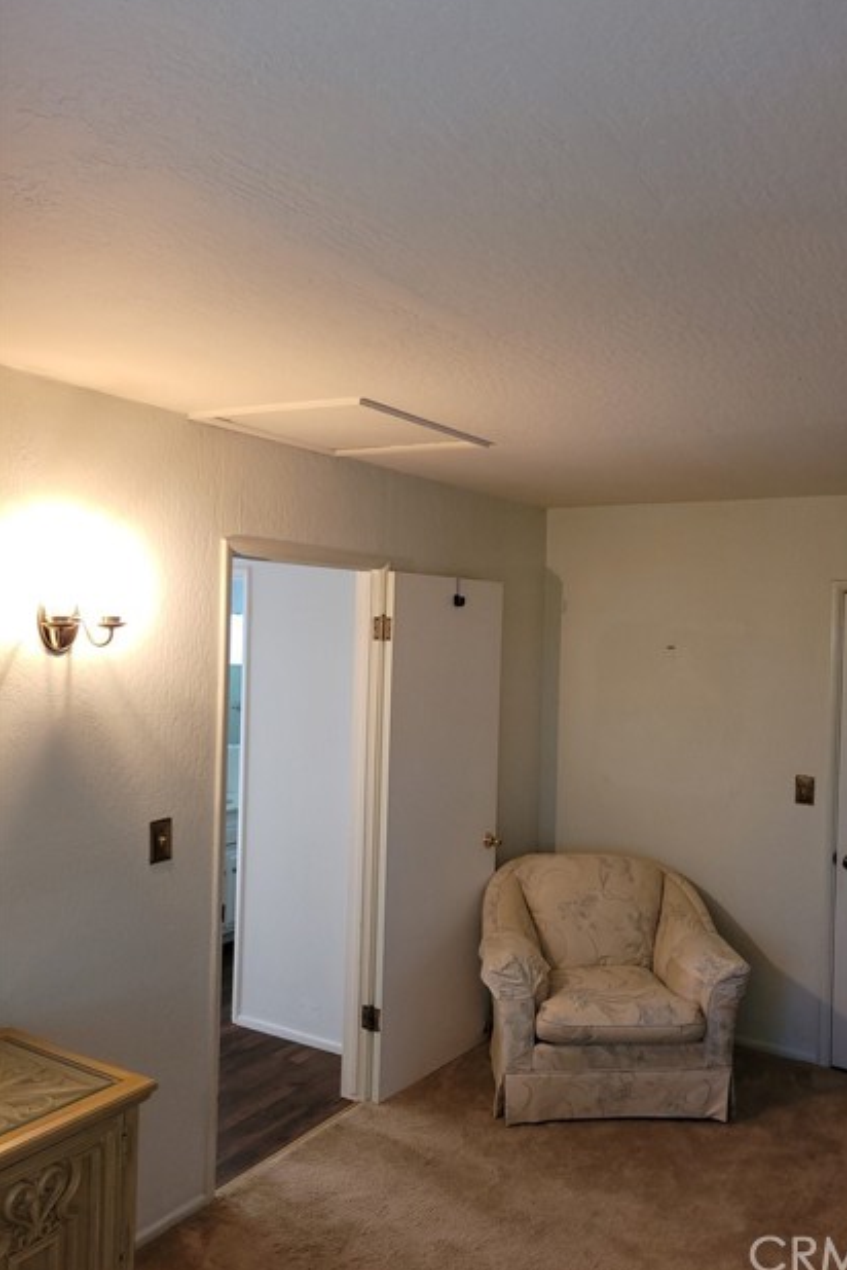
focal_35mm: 28
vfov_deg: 65.5
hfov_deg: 46.2
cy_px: 627
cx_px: 489
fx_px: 988
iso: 100
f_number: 1.8
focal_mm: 5.4
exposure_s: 1/24
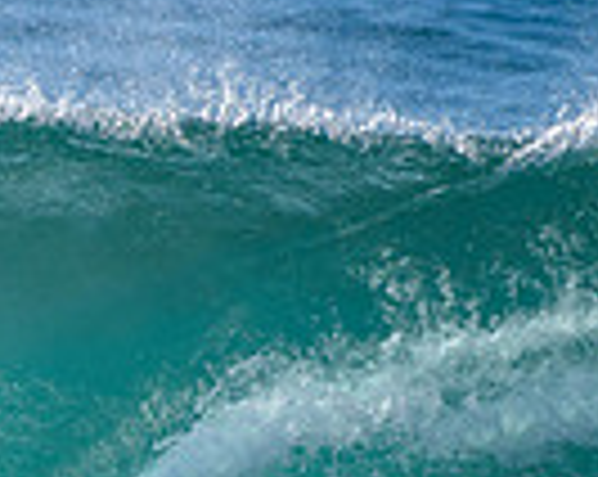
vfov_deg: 0.6
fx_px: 44464
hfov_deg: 0.8
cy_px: 641
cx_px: -398
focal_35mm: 2516
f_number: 5.6
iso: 220
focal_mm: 500
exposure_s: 1/2000
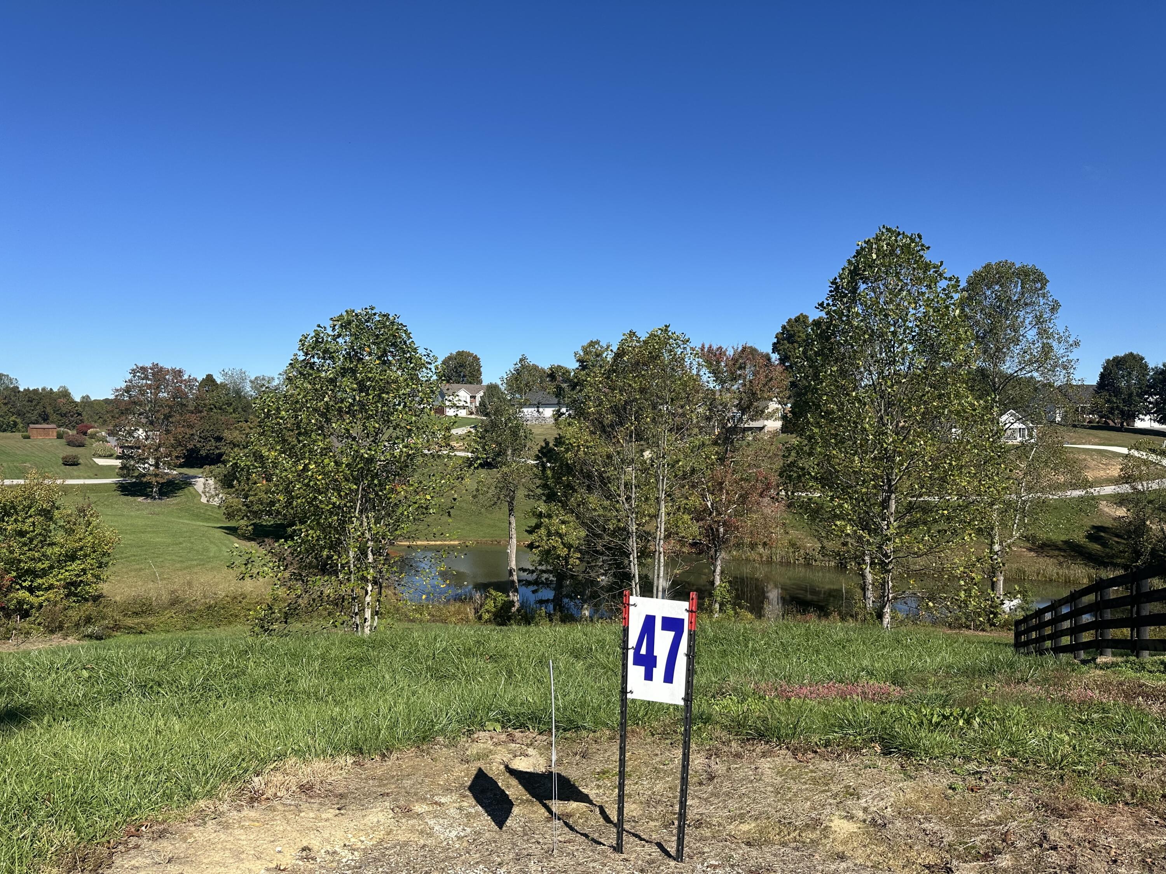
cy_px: 437
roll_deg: +0.1
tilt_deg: +0.2
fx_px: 808
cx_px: 583
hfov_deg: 71.6
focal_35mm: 24
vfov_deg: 56.8
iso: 80
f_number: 1.78
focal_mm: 6.86
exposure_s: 1/4348
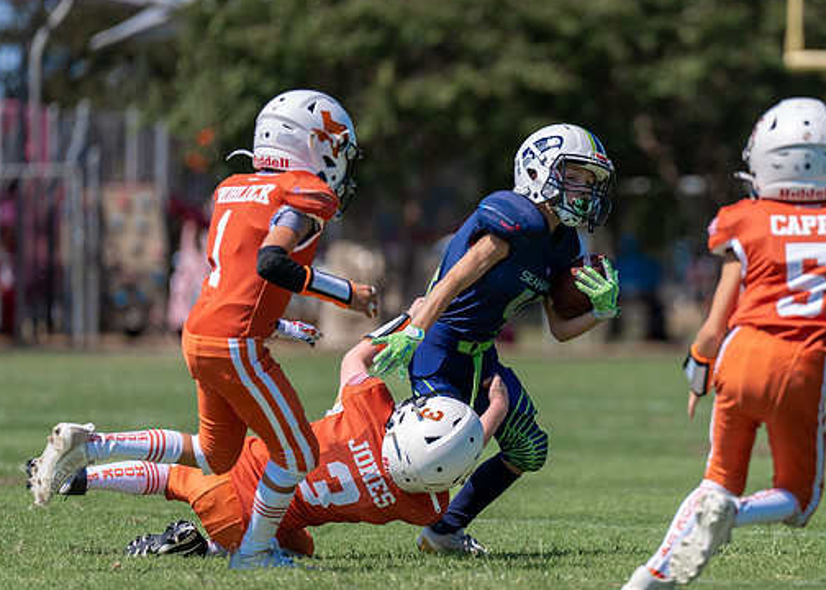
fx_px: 8281
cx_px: 637
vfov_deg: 4.1
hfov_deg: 5.7
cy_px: 283
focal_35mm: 353
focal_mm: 200
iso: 100
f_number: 2.8
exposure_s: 1/2000
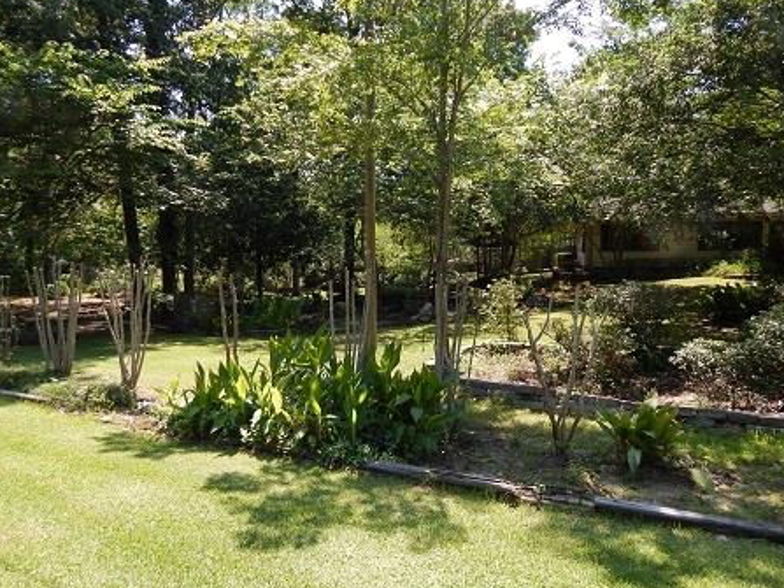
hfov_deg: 71.6
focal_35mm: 24
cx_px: 391
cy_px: 286
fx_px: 543
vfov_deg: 56.8
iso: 125
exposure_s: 1/500
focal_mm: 4
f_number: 3
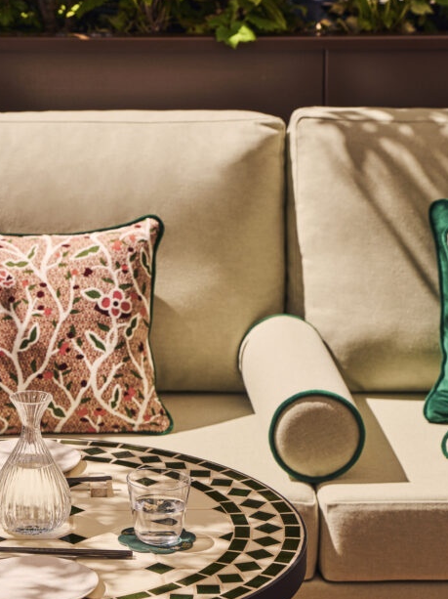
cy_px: 313
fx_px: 2194
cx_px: 71
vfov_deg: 15.5
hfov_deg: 11.6
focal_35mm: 127
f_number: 5.6
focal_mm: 79
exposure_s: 1/500
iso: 200
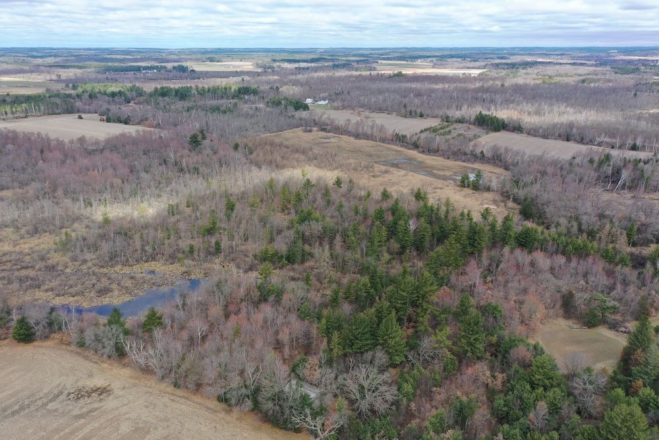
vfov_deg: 46.4
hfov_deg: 65.5
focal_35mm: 28
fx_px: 513
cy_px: 220
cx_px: 330
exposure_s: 1/120
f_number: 4
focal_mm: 10.26
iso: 100
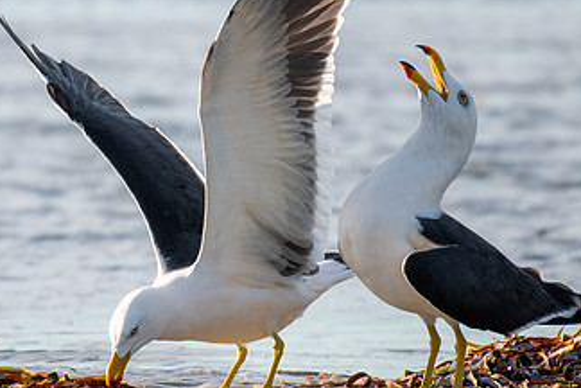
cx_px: 172
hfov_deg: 1.5
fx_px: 21560
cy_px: 218
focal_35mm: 1336
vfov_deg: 1.0
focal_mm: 500
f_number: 5.6
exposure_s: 1/1600
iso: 320
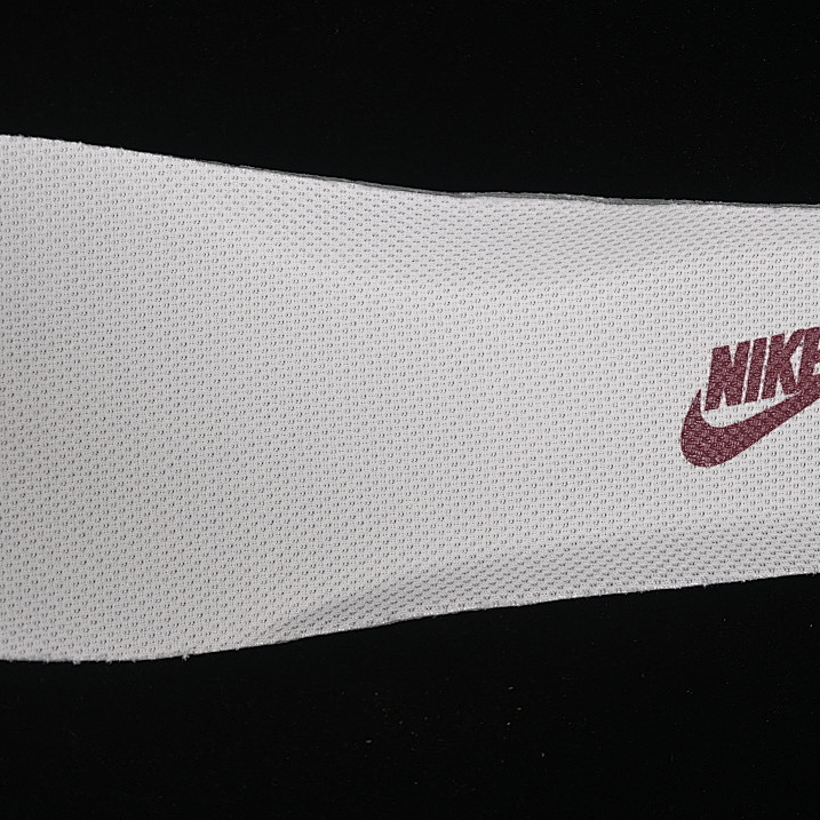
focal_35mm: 96
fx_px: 2573
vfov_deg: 18.1
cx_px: 342
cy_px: 411
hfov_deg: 18.1
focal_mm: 50
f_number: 7.1
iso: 160
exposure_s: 1/80
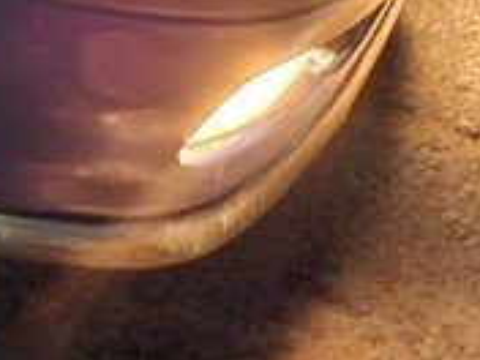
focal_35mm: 157
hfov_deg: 9.5
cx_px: -1020
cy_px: -477
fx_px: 2177
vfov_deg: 8.7
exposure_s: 1/17
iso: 1250
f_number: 1.8
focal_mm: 5.54
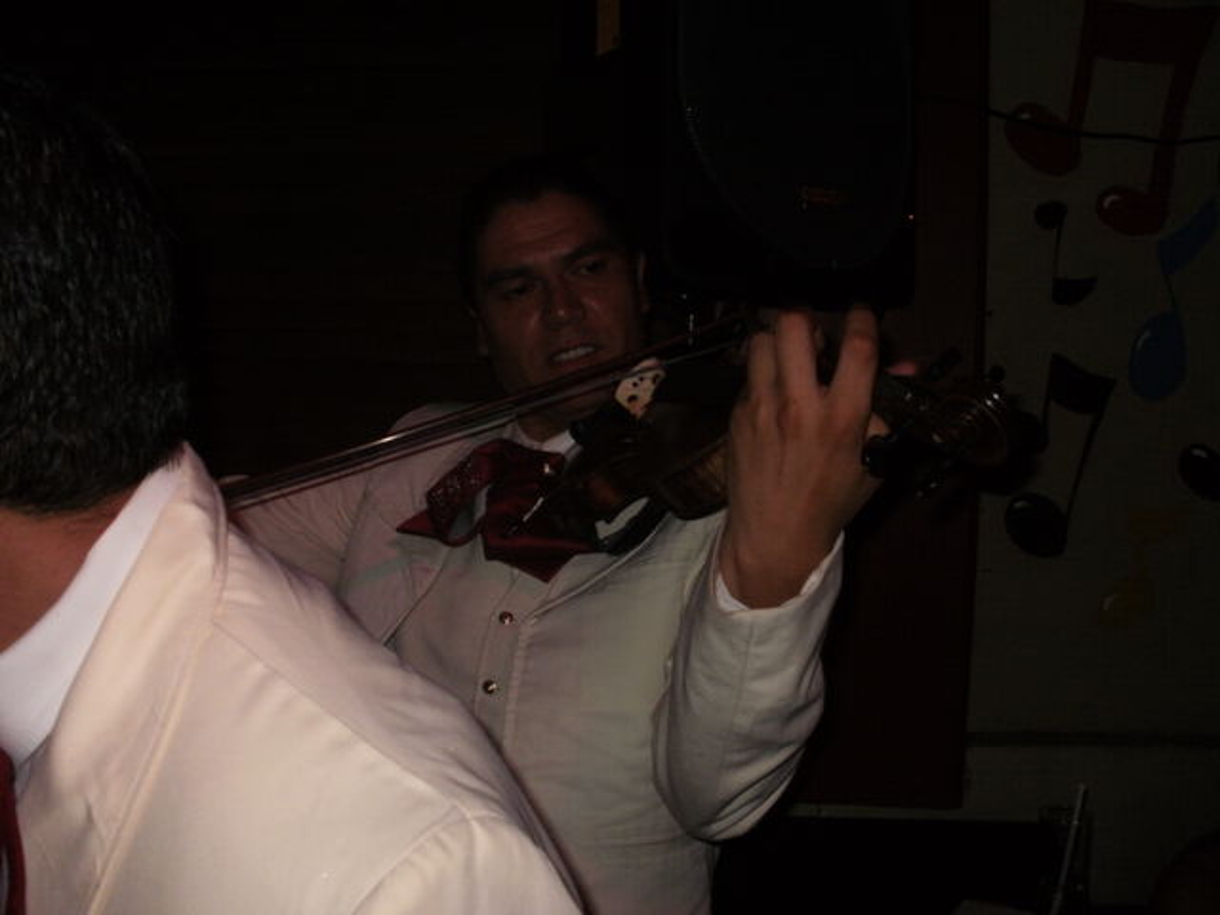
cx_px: 610
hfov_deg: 51.4
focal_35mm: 36
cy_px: 458
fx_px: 1269
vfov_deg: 39.7
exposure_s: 1/30
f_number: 3.5
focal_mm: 6.3
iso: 125
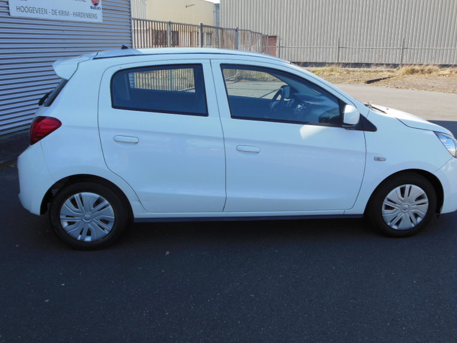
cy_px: 172
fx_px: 436
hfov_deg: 55.4
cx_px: 228
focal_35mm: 33
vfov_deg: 42.9
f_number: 3.5
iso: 125
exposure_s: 1/500
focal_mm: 6
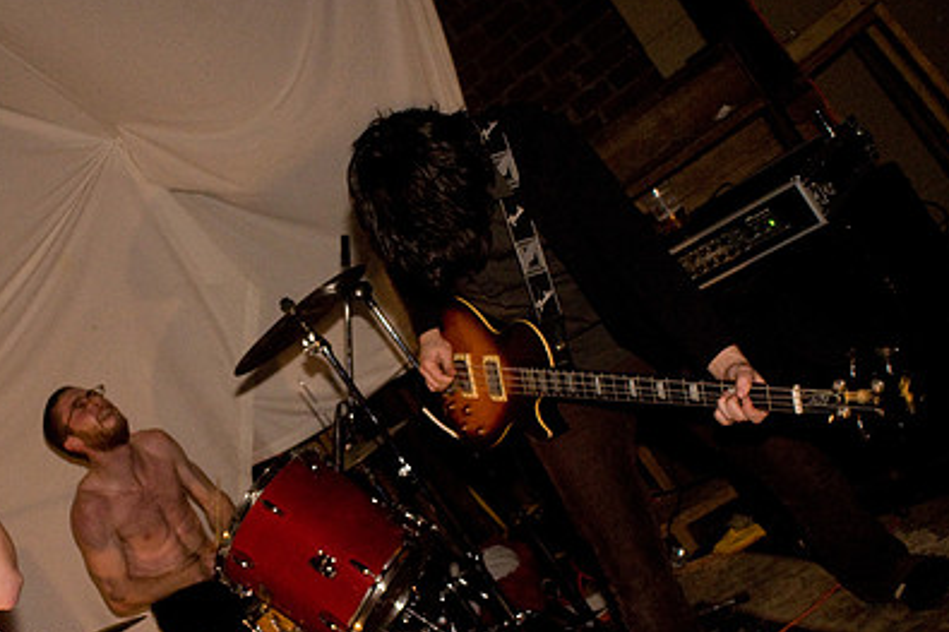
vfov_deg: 30.3
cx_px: 298
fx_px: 1159
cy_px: 410
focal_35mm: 44
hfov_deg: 43.7
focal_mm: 20
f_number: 2.8
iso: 1250
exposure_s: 1/50
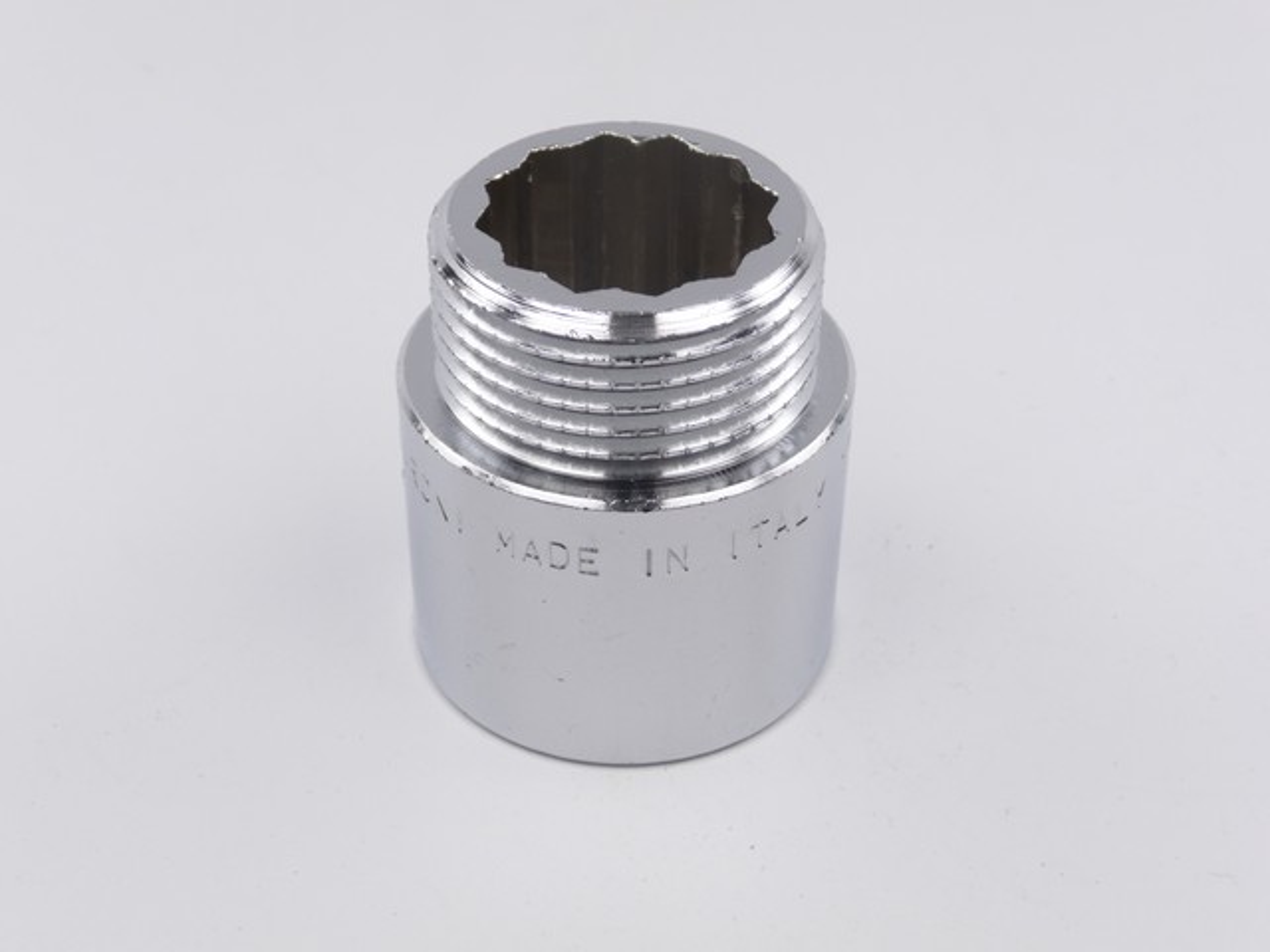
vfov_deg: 26.6
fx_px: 2018
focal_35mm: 55
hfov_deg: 34.9
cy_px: 476
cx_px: 635
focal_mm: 9.3
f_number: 4.3
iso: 100
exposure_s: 1/640
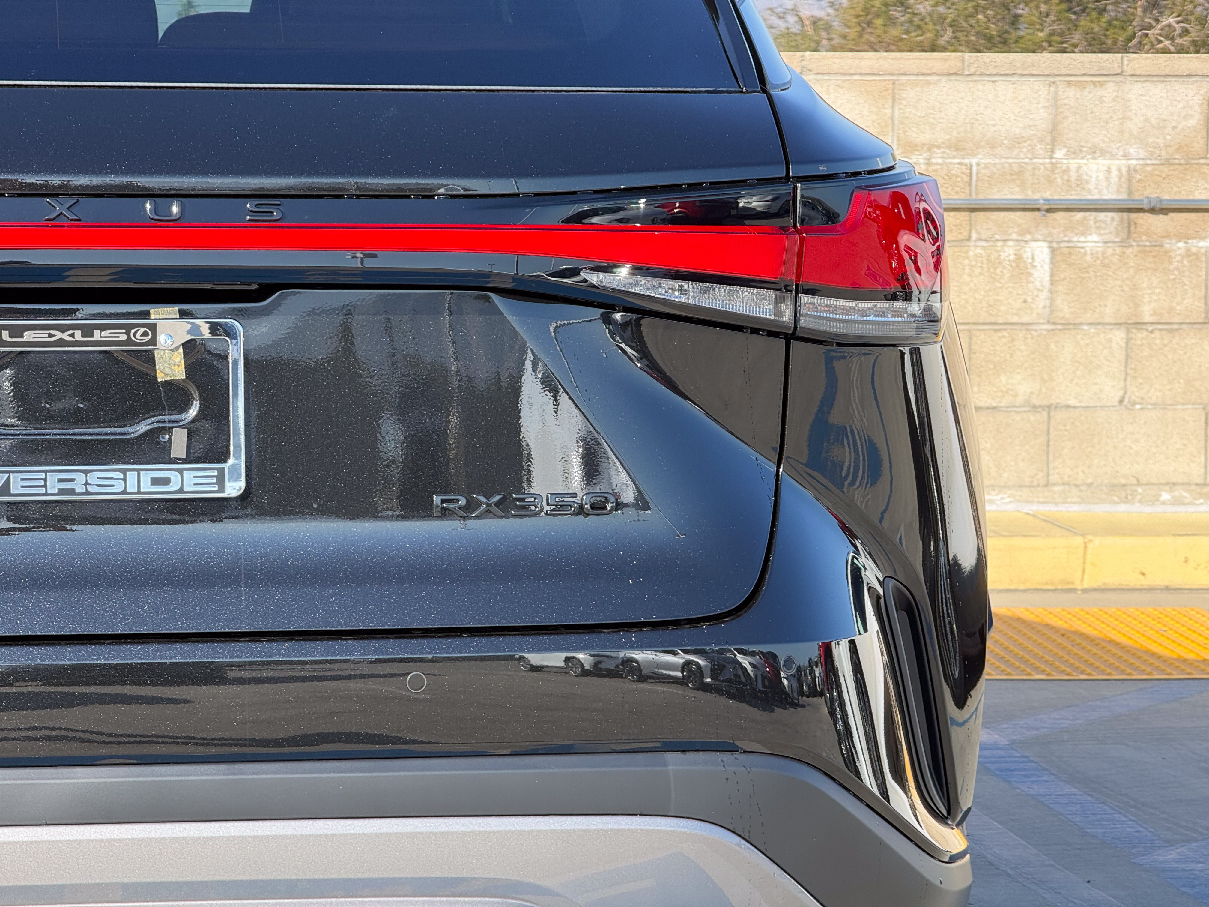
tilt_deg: -4.2
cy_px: 454
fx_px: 4191
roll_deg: -0.5
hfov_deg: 16.4
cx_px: 604
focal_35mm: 120
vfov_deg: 12.3
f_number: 2.8
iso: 64
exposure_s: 1/155
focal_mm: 15.66
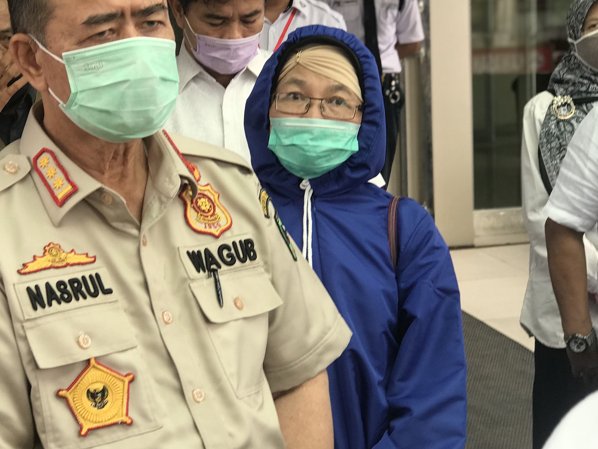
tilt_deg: -8.4
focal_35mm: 84
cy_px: 203
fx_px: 1451
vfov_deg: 17.6
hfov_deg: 23.2
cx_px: 212
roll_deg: +1.0
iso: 32
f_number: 2.8
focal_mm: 6.6
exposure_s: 1/100
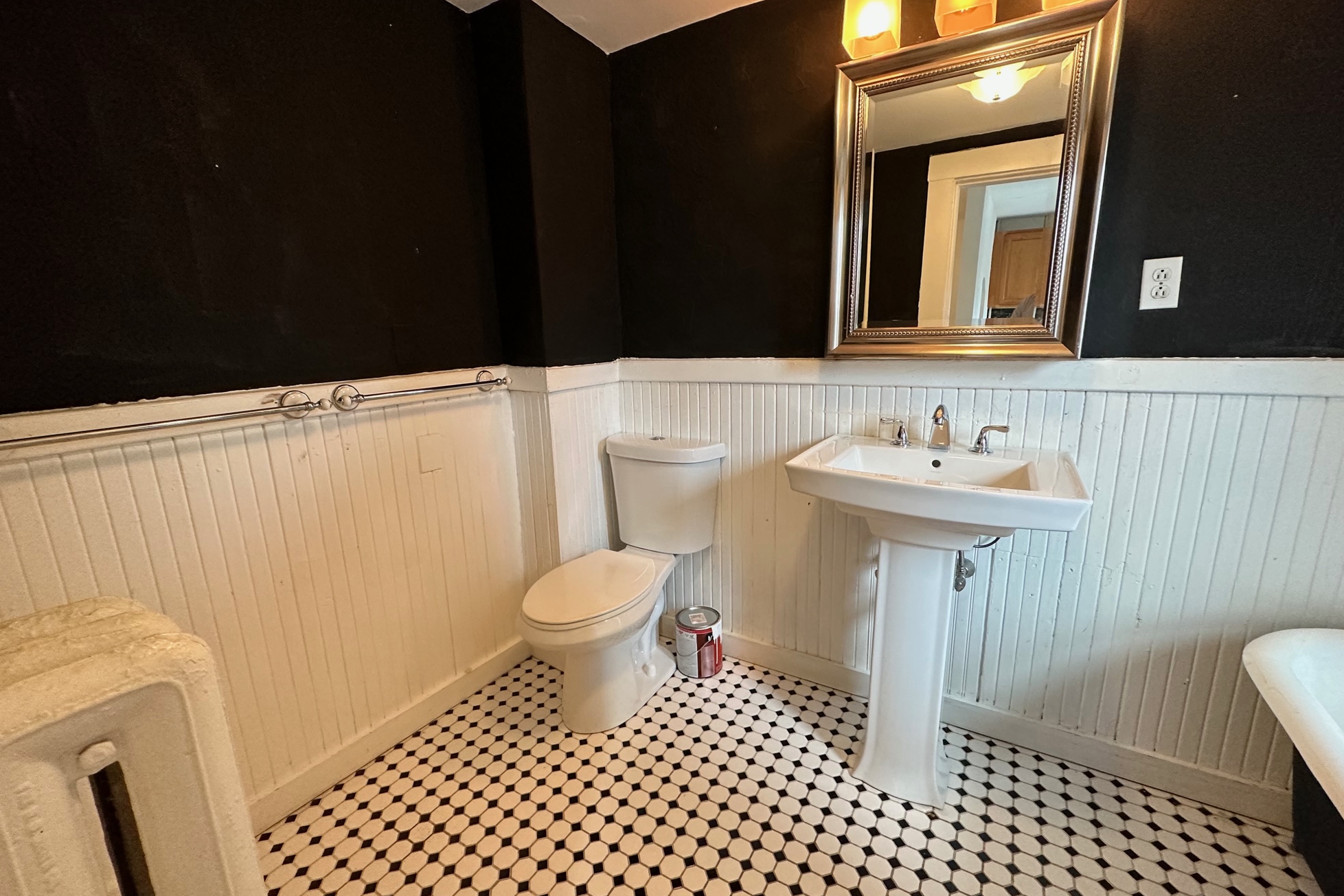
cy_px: 457
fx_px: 560
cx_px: 681
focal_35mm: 15
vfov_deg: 77.3
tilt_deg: -13.4
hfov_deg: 100.4
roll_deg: +1.2
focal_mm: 2.22
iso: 320
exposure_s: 1/120
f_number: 2.2
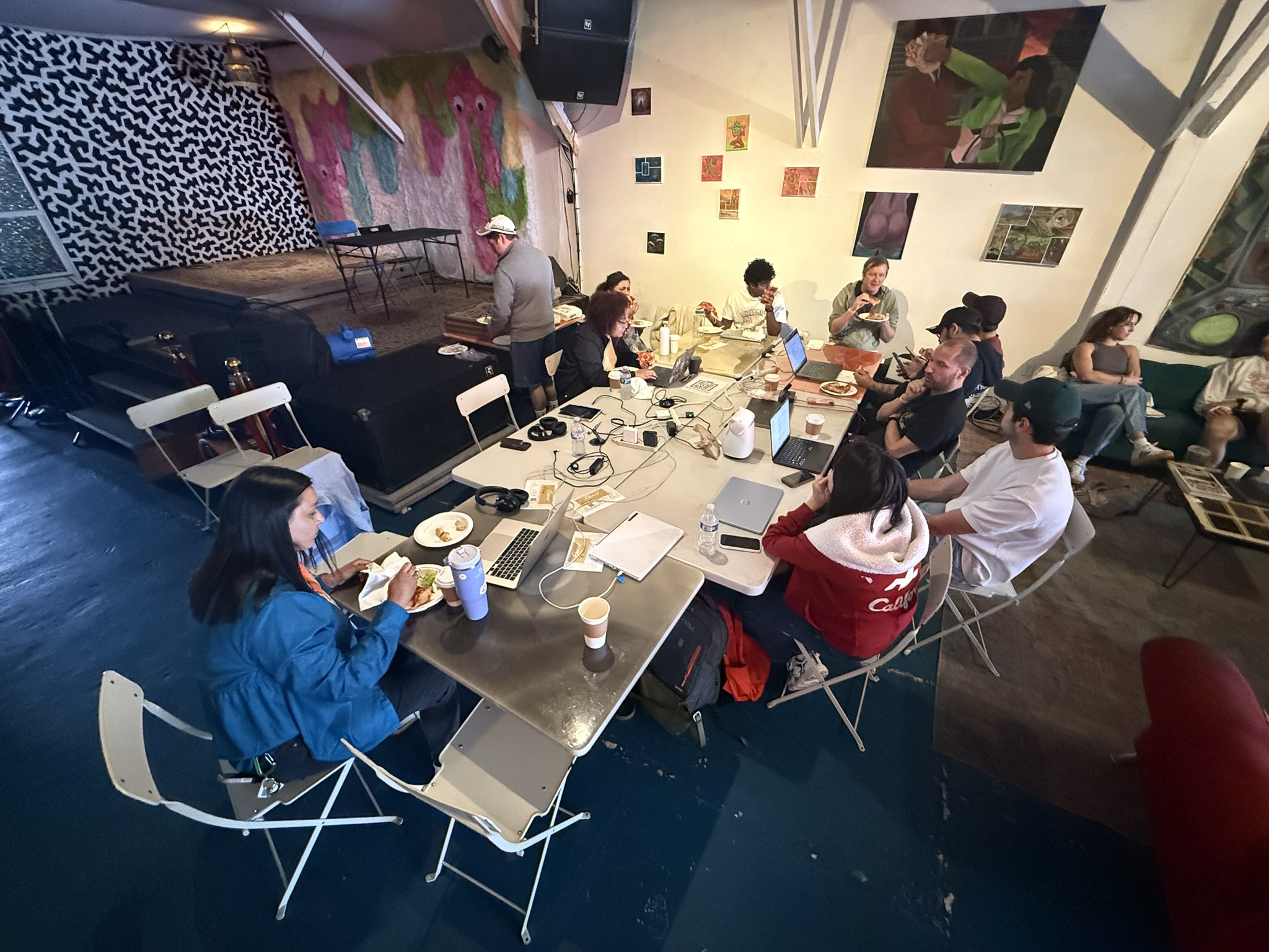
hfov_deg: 102.1
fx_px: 513
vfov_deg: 85.7
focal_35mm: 14
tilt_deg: -32.2
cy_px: 476
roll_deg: +0.0
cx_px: 634
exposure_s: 1/60
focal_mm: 2.22
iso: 1000
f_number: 2.2
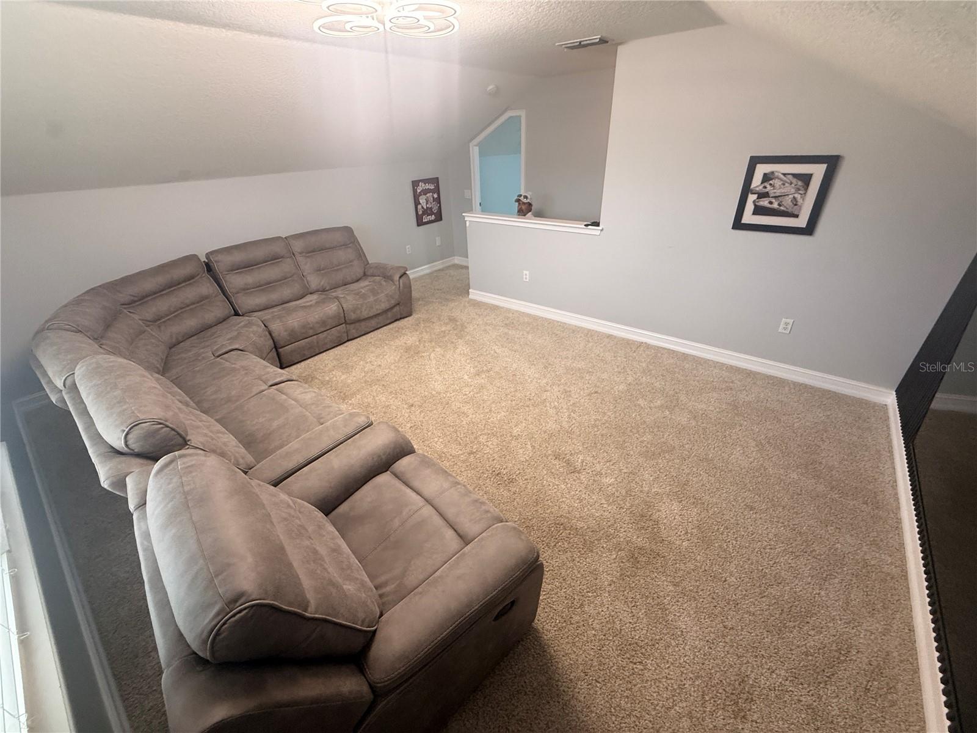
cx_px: 488
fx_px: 395
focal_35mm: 14
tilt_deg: -28.8
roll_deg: +2.6
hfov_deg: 102.1
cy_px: 366
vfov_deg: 85.7
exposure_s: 1/101
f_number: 2.2
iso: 250
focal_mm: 2.22
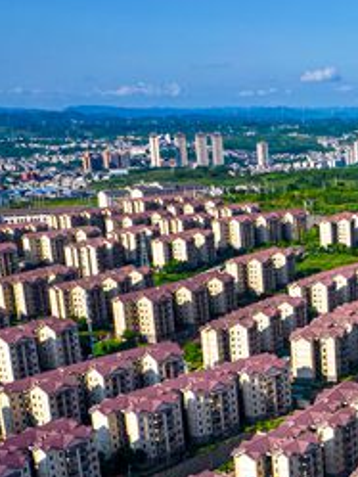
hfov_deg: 19.3
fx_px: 937
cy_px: 432
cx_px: 515
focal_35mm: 68
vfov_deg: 27.5
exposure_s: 1/2000
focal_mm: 8.38
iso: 100
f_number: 2.8
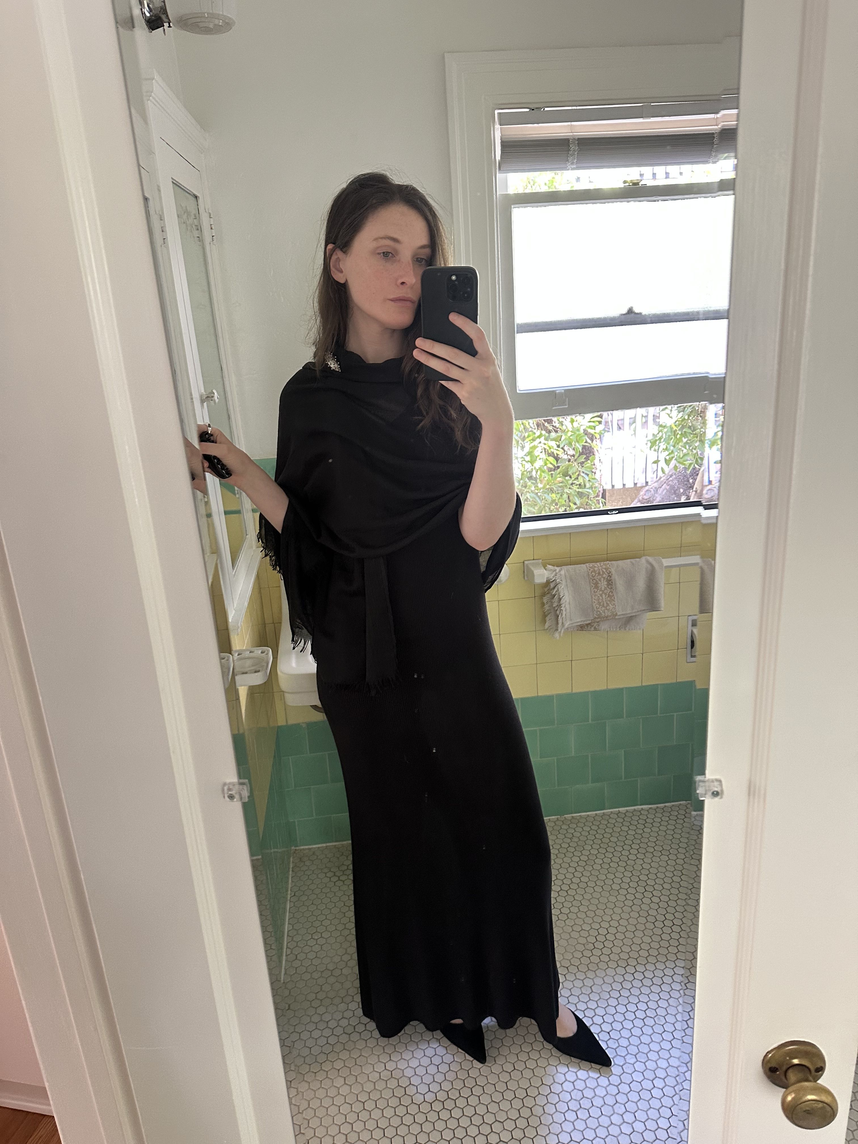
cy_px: 572
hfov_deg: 56.8
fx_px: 793
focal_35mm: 24
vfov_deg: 71.6
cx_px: 429
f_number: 1.78
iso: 320
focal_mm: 6.86
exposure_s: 1/60
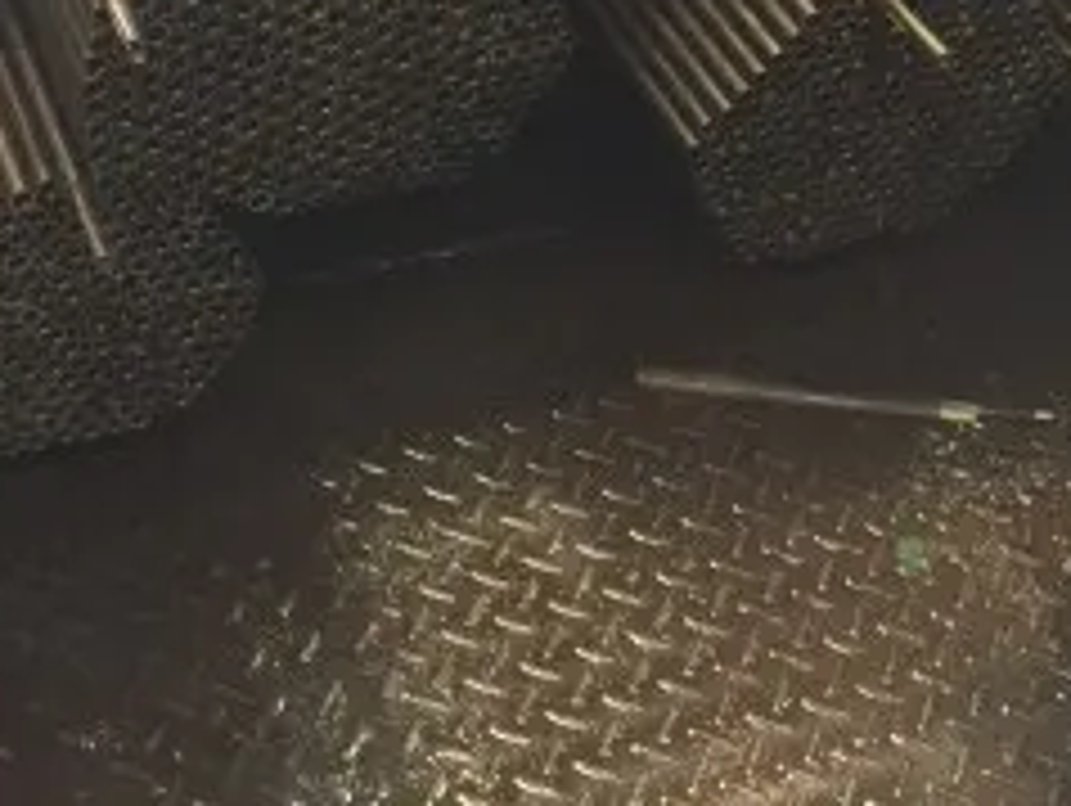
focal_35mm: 73
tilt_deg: -33.2
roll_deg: -2.3
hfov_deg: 25.6
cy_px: -108
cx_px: 58
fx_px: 2261
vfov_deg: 19.3
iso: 100
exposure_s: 1/10
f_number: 2.2
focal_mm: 4.15
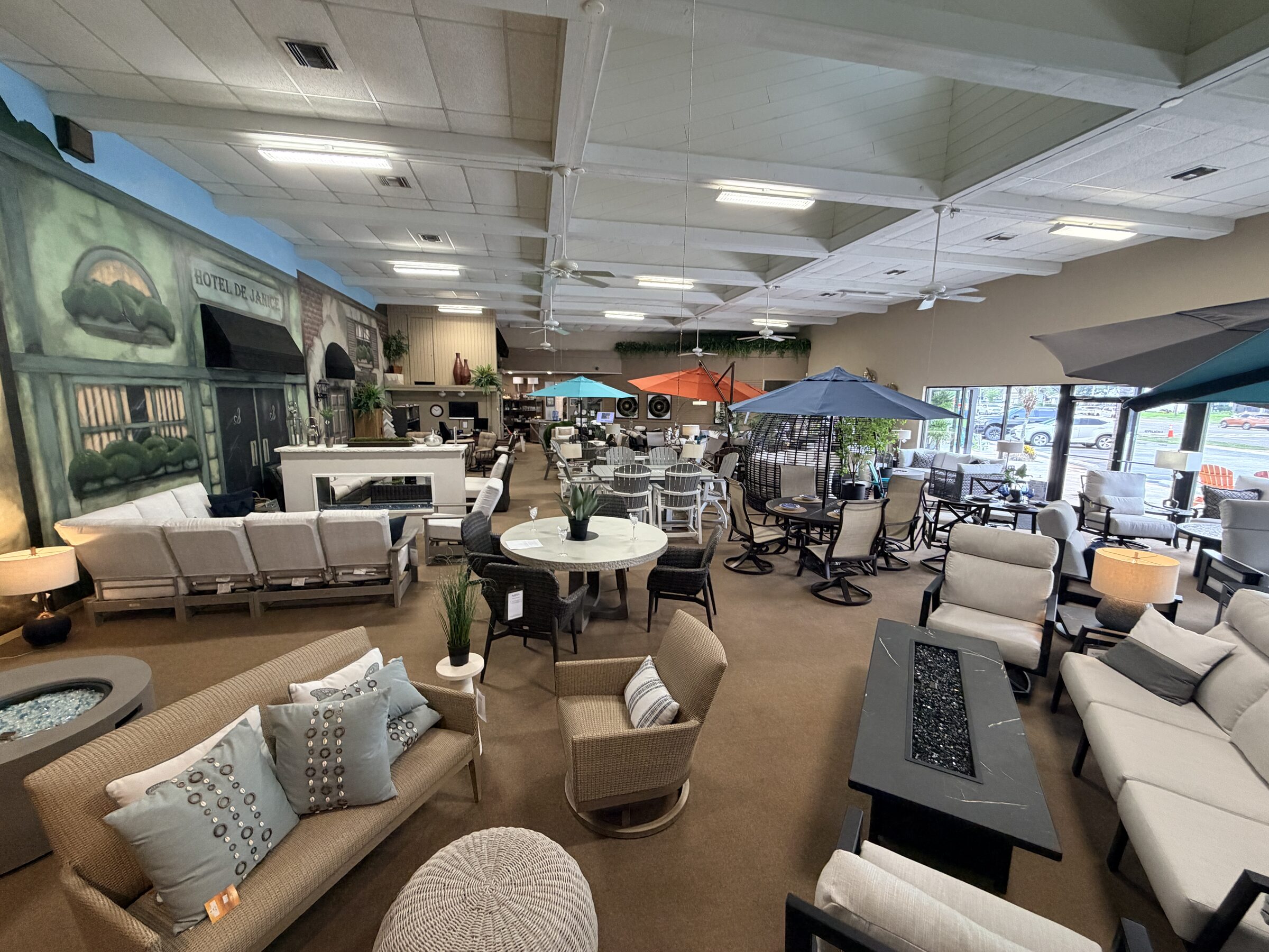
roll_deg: +0.1
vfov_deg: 85.7
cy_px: 476
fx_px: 513
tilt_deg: -9.5
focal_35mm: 14
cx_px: 634
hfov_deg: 102.1
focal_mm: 2.22
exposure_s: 1/60
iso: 250
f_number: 2.2
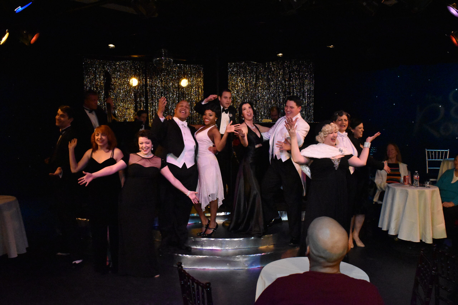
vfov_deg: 38.4
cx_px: 229
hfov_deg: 55.1
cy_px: 152
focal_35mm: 34
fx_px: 439
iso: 10000
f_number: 7.1
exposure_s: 1/800
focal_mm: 23
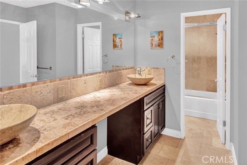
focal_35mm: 22
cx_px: 124
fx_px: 151
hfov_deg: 78.6
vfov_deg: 57.3
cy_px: 82
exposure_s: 2.5
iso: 100
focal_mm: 22
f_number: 10
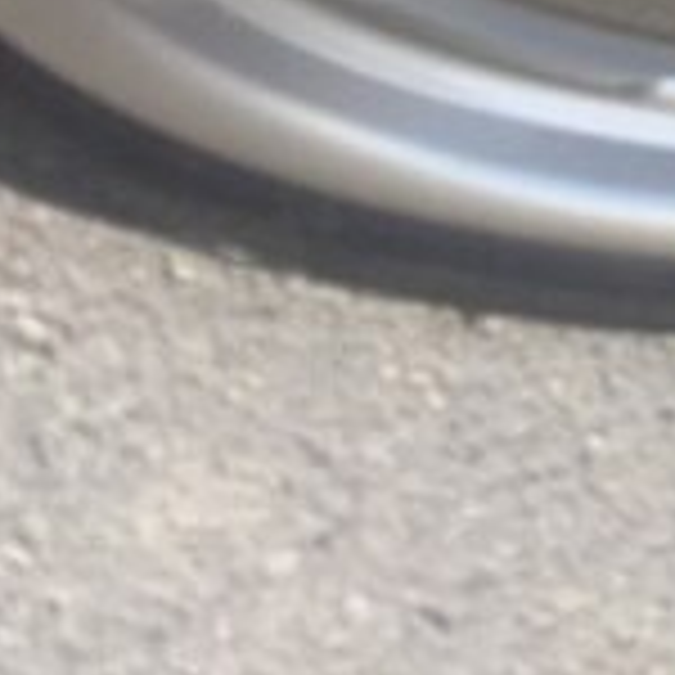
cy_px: -434
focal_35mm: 113
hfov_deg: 14.2
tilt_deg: -55.4
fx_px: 2493
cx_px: 1071
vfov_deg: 14.1
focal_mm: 4.15
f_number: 2.2
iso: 32
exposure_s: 1/100
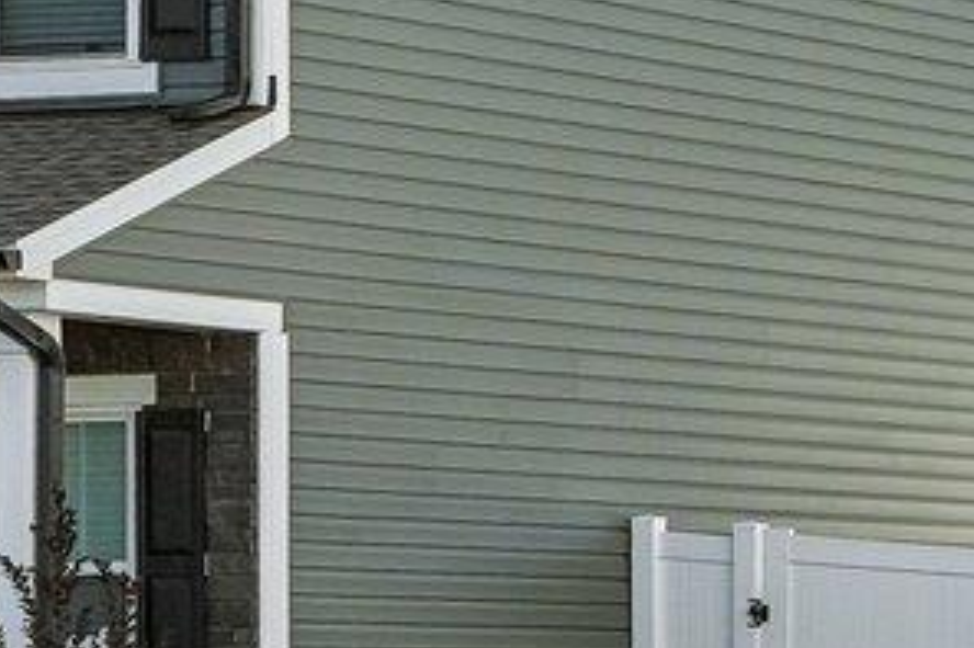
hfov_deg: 7.8
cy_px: -245
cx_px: 2511
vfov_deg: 5.6
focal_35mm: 242
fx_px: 6544
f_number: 8
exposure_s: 1/160
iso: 100
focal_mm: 35
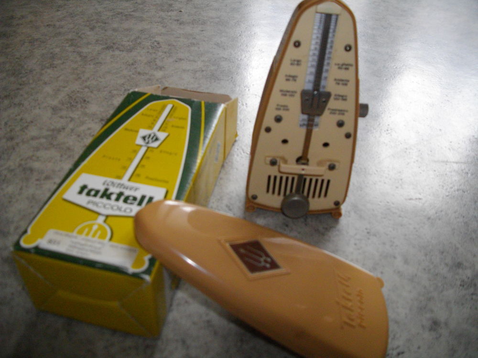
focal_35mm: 31
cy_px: 179
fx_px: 428
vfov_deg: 45.4
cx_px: 239
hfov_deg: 58.4
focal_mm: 5.7
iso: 315
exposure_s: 1/50
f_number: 2.9
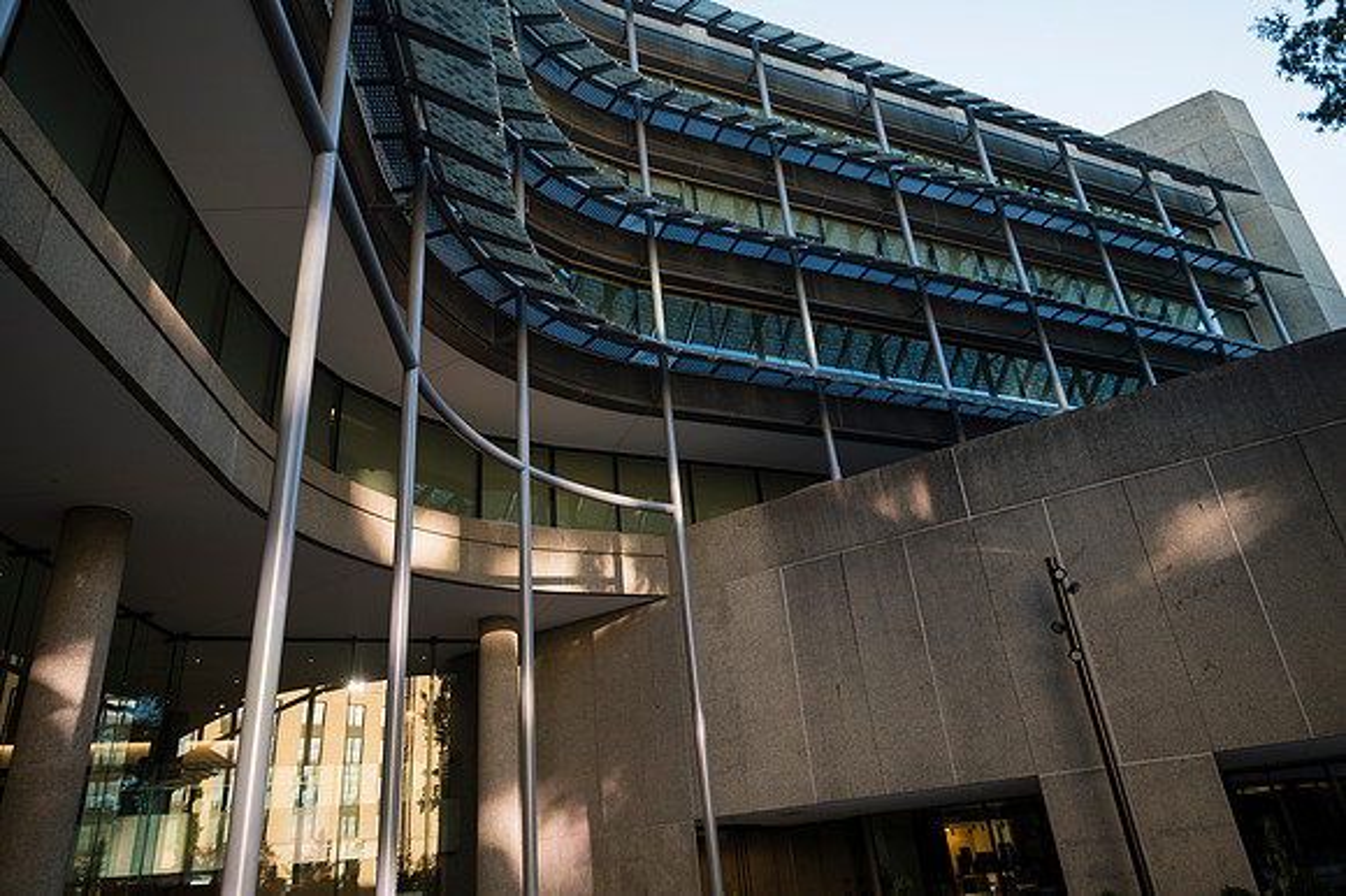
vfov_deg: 57.2
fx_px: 822
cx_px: 673
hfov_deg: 78.6
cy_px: 448
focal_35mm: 22
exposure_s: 1/125
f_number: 4
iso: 100
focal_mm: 22
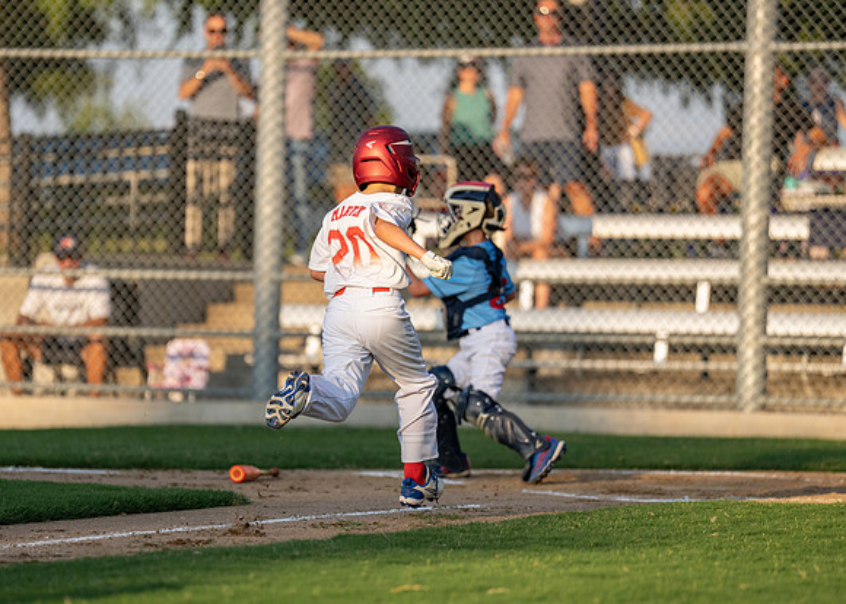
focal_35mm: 245
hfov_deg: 8.2
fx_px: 5874
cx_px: 355
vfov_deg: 5.9
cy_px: 310
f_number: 2.8
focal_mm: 200
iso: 400
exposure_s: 1/3200
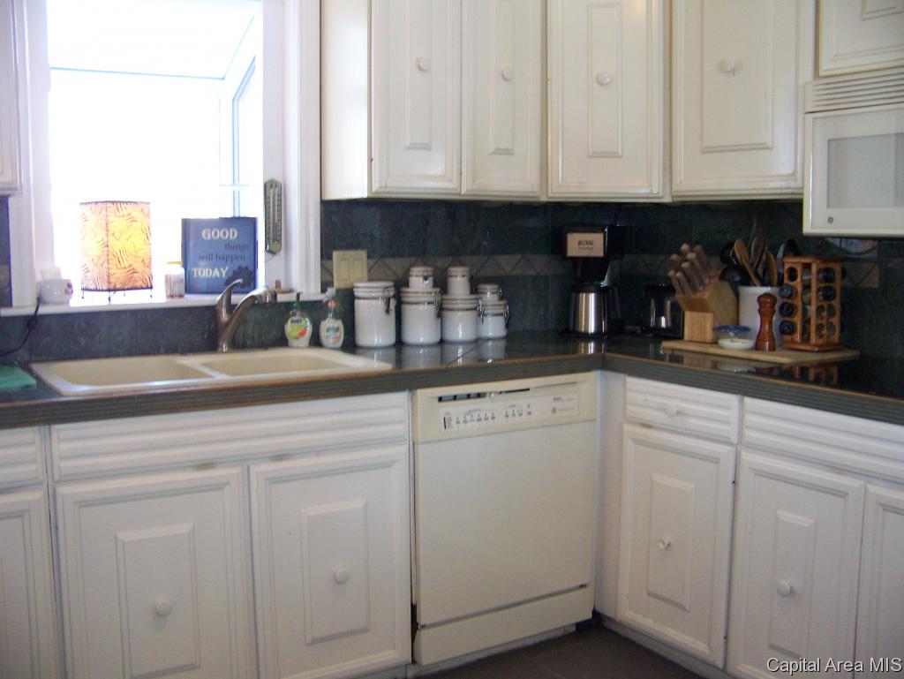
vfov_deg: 39.7
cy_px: 340
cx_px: 452
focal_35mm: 36
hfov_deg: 51.3
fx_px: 941
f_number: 2.8
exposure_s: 1/30
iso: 160
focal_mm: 5.85
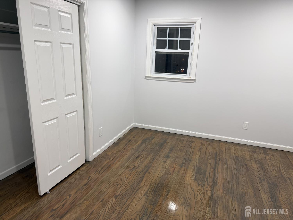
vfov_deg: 56.8
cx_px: 146
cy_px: 110
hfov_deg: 71.6
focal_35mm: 24
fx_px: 203
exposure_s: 1/120
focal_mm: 6.76
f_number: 1.78
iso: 200
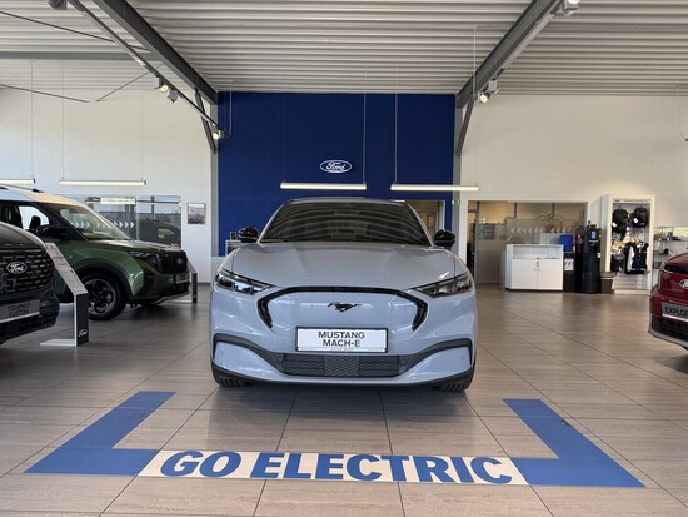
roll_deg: -0.8
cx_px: 344
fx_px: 477
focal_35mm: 24
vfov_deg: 56.9
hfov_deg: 71.6
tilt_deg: -1.6
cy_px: 258
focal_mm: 6.76
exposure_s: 1/243
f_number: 1.78
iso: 100
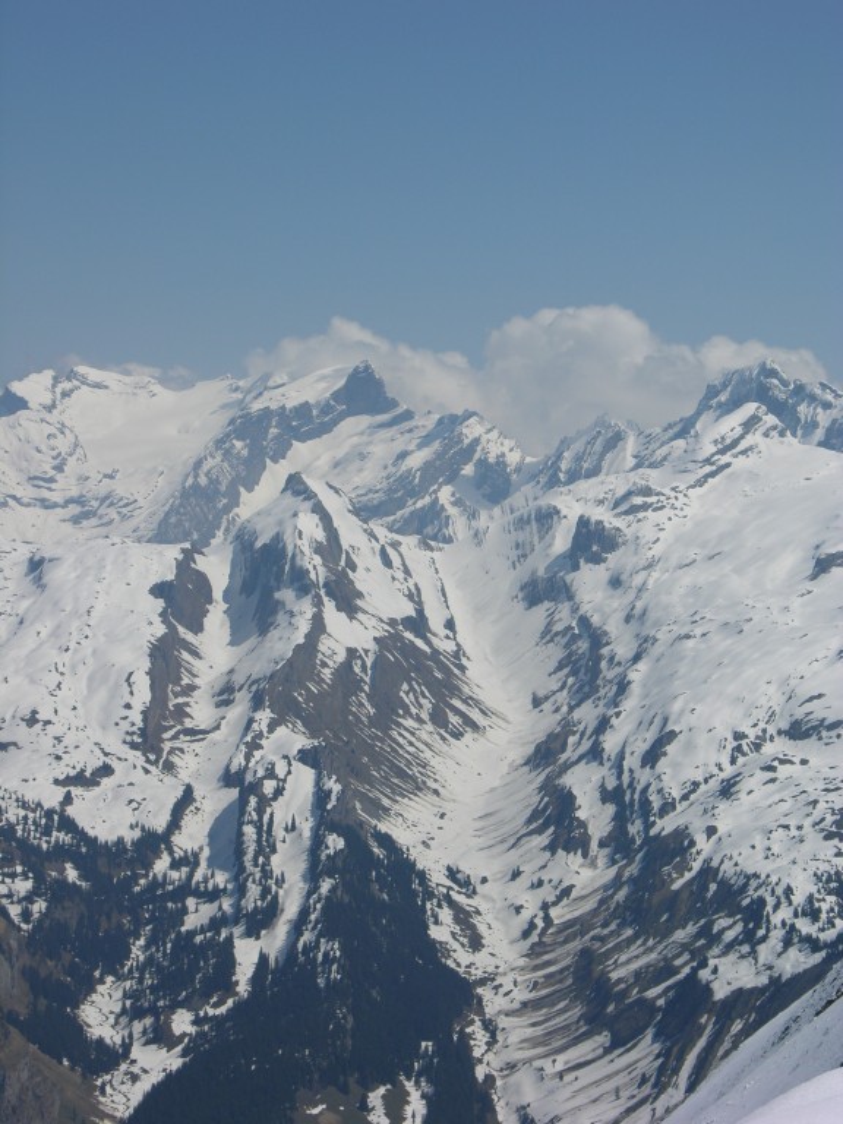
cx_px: 422
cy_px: 562
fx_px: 3572
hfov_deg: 13.5
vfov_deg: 17.9
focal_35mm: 110
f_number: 6.6
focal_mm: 27.3
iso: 50
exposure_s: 1/595
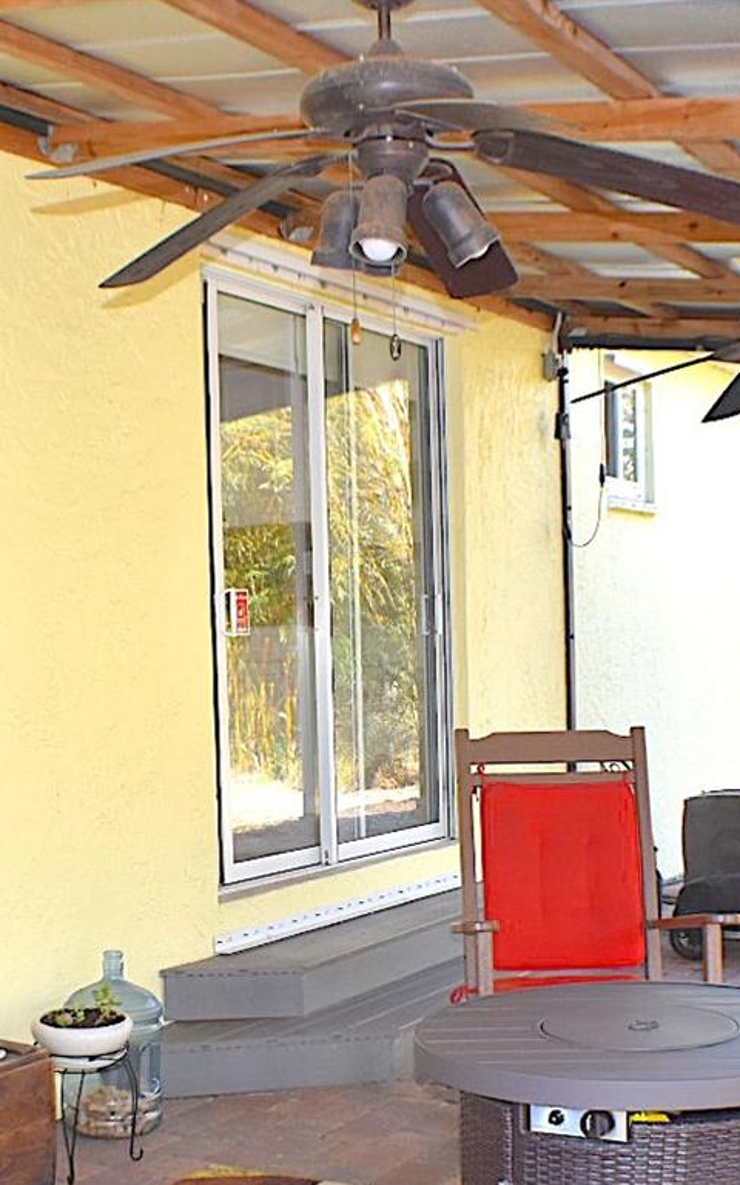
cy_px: 817
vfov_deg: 29.1
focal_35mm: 70
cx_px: 390
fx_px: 2261
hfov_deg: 18.6
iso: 560
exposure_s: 1/200
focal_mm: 22
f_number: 5
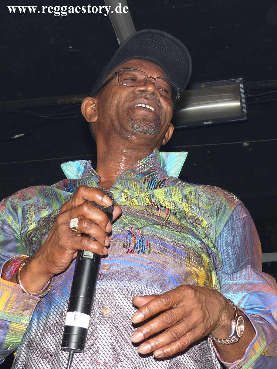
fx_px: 448
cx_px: 138
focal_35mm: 42
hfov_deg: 34.3
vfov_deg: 44.8
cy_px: 184
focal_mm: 7.6
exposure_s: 1/60
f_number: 2.8
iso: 100
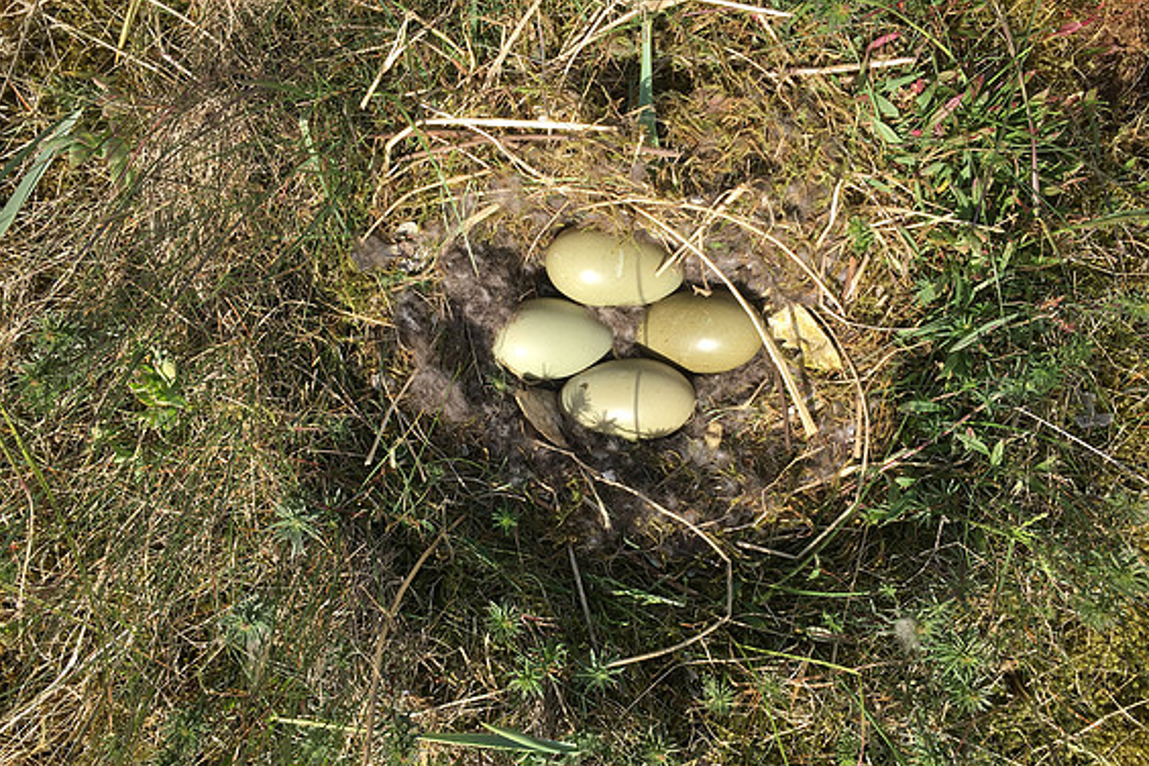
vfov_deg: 42.3
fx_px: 989
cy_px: 396
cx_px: 568
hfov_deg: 60.3
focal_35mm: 31
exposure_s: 1/864
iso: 25
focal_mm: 4.15
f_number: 2.2
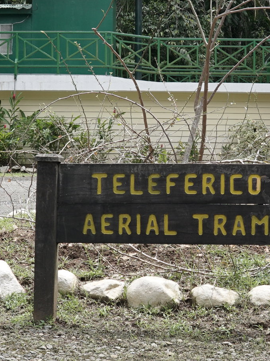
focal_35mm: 76
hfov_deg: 19.3
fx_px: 791
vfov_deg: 25.7
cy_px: 180
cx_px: 184
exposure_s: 1/400
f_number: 8
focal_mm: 30
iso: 400
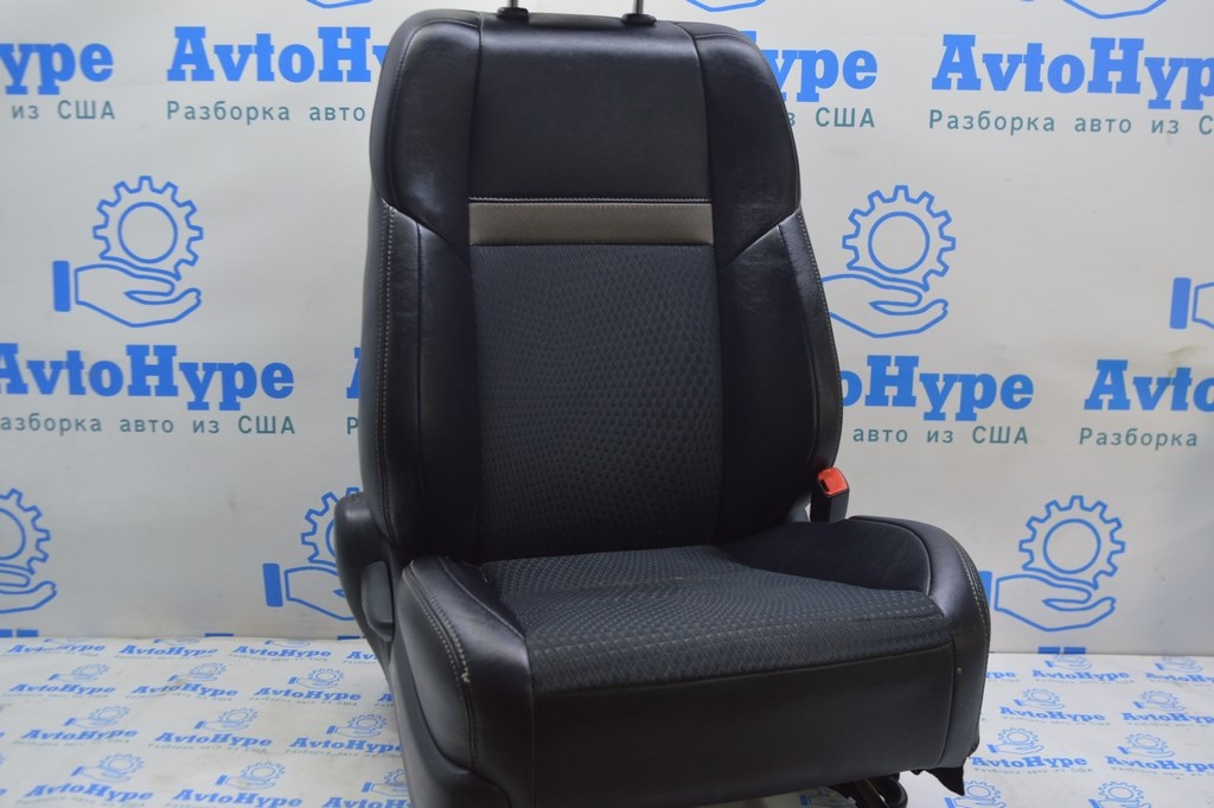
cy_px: 404
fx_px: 1162
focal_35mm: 34
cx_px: 607
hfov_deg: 55.1
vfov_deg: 38.3
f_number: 5.6
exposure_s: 1/20
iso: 400
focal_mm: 23
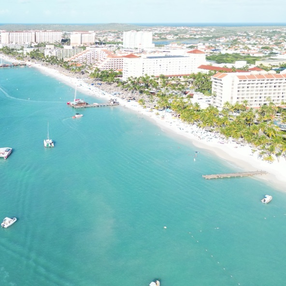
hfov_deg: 37.5
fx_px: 402
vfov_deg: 38.6
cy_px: 90
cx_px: 50
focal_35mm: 43
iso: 200
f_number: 1.7
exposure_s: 1/2000
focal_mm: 6.72
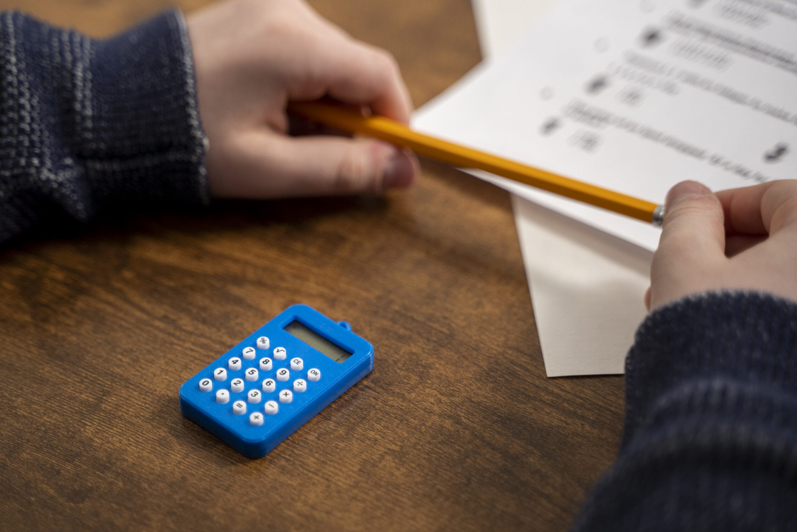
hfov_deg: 23.9
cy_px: 274
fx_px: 1882
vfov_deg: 16.1
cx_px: 351
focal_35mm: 85
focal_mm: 75
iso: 1250
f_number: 2.8
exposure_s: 1/250
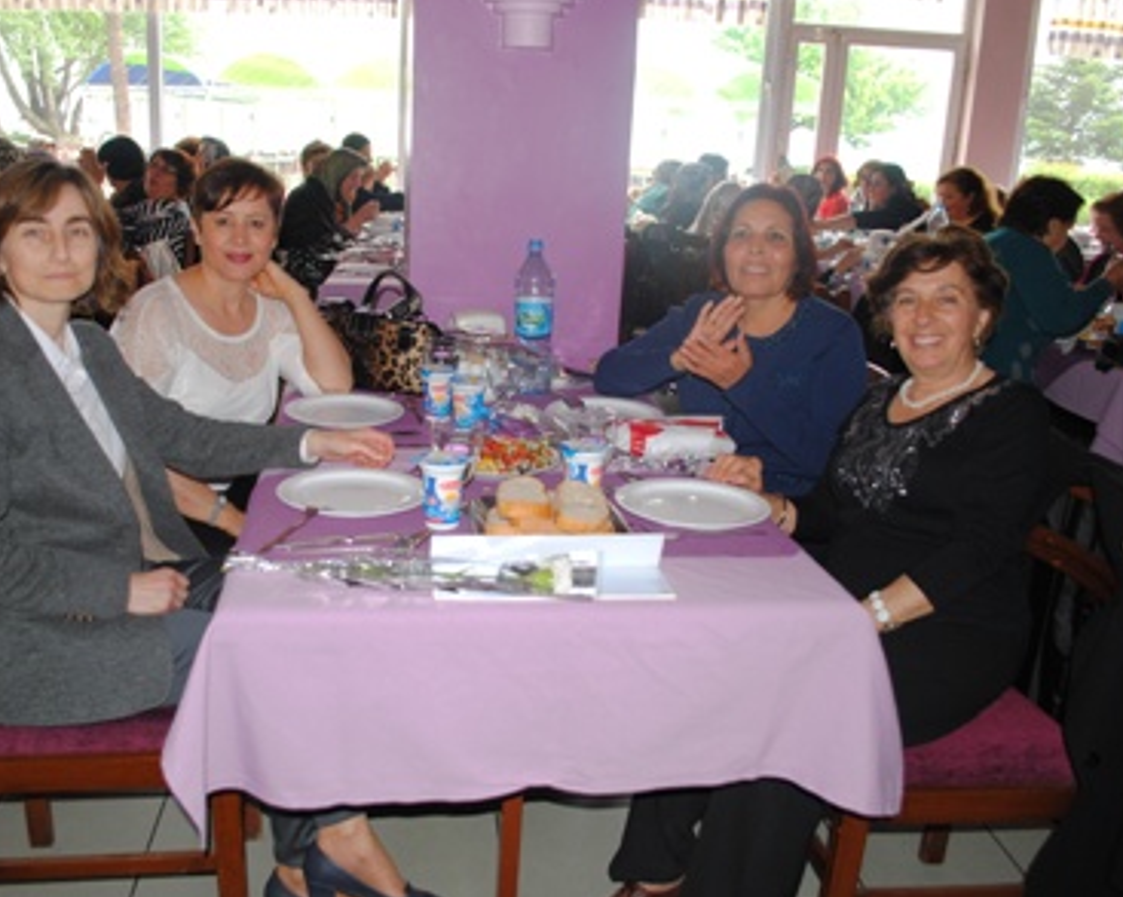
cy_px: 444
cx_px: 483
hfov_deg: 57.0
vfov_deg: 47.1
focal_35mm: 31
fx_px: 1030
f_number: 3.5
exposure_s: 1/60
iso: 200
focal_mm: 18
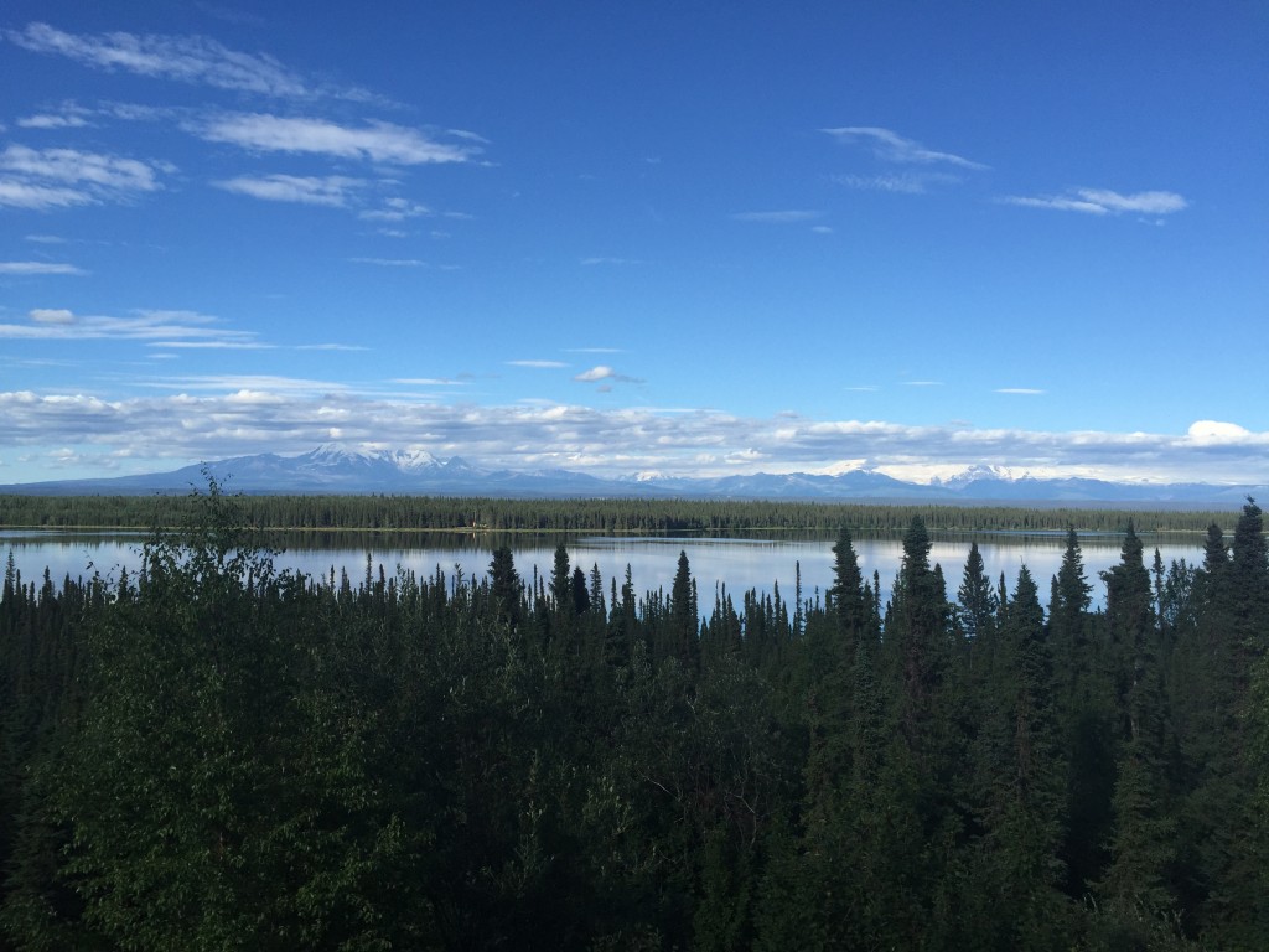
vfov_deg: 48.2
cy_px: 476
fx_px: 1063
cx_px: 634
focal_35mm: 29
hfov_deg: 61.7
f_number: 2.2
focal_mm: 4.15
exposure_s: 1/2825
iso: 32
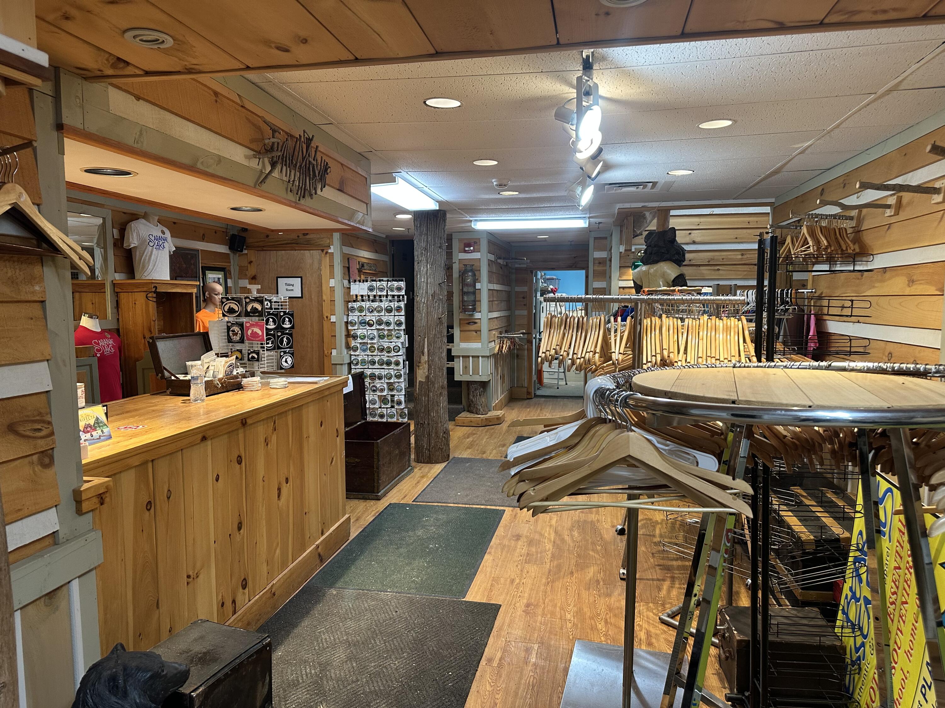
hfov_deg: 71.6
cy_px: 354
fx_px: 655
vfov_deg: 56.8
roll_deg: +0.3
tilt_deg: -4.6
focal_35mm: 24
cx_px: 472
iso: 160
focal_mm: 6.86
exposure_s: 1/69
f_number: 1.78
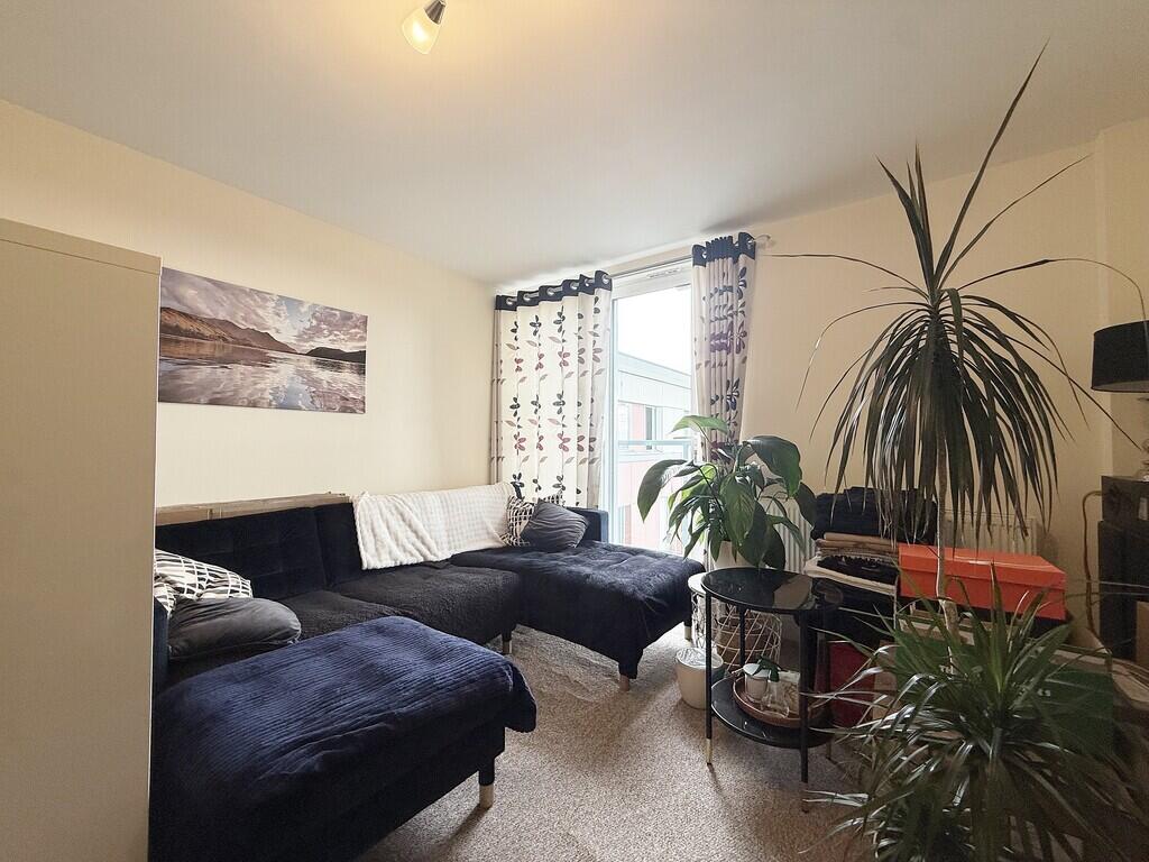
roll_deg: -0.9
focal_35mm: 14
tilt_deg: +3.1
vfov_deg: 85.7
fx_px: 465
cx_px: 574
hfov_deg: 102.1
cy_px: 431
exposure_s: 1/99
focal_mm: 2.22
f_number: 2.2
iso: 64
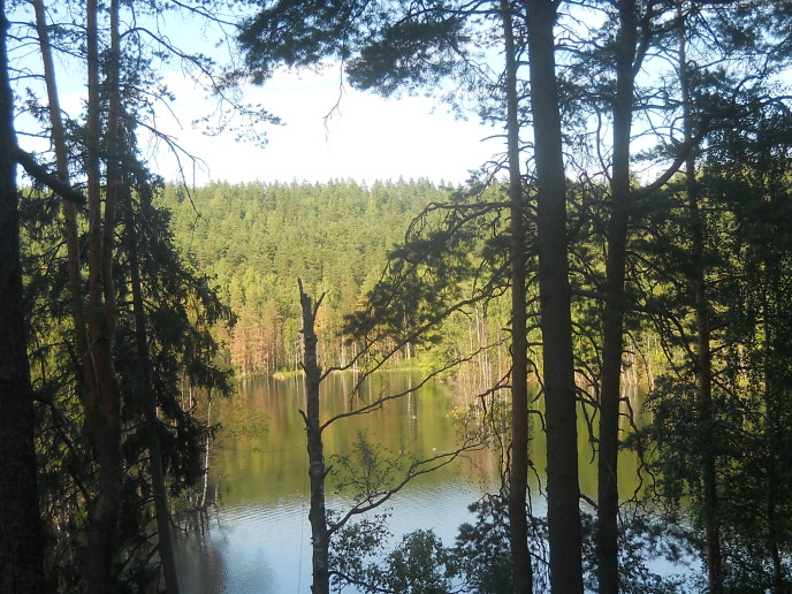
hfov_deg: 31.7
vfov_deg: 24.0
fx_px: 1396
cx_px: 404
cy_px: 310
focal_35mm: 61
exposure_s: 1/320
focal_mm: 6.72
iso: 80
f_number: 3.1
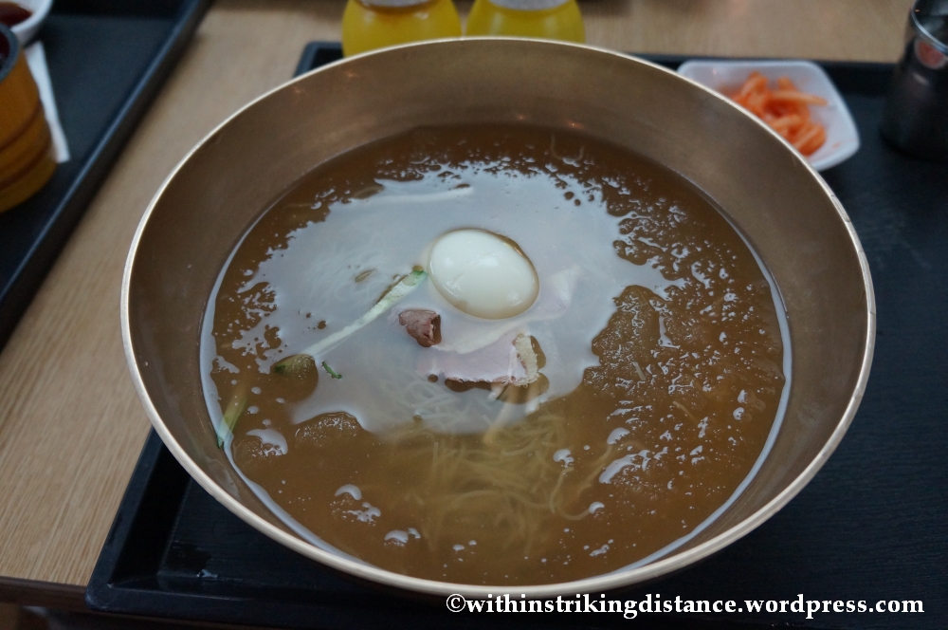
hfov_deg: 67.4
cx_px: 474
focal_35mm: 27
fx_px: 710
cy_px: 315
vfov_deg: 47.8
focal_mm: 18
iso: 2000
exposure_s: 1/160
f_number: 4
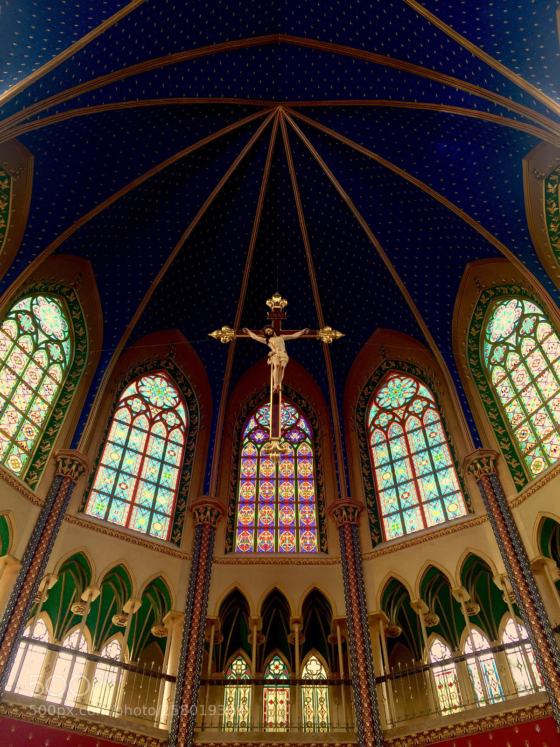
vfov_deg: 61.7
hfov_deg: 48.2
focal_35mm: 29
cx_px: 280
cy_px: 374
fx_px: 626
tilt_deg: +52.0
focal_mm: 4.15
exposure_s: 1/120
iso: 32
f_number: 2.2
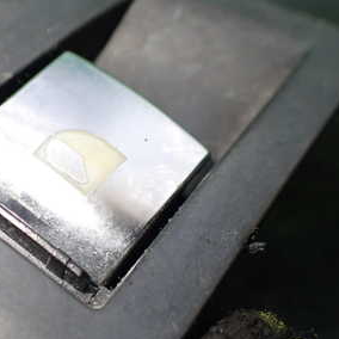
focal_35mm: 56
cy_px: 173
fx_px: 620
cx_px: 63
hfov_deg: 29.8
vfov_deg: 30.6
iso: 500
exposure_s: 1/125
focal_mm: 5.4
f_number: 2.3
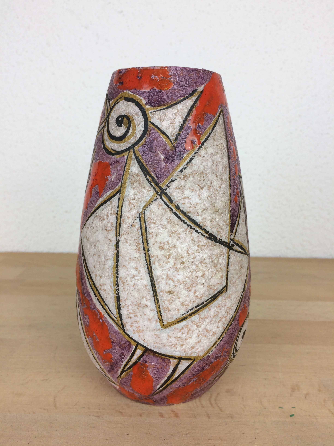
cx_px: 167
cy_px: 223
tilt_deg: -12.0
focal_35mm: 29
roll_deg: -0.2
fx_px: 373
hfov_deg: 48.2
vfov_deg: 61.7
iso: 40
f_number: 2.2
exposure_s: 1/50
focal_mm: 4.15
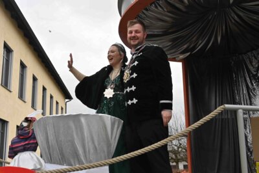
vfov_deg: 33.3
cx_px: 130
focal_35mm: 40
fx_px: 288
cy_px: 86
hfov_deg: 48.5
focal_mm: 40
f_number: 13
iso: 2500
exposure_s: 1/640
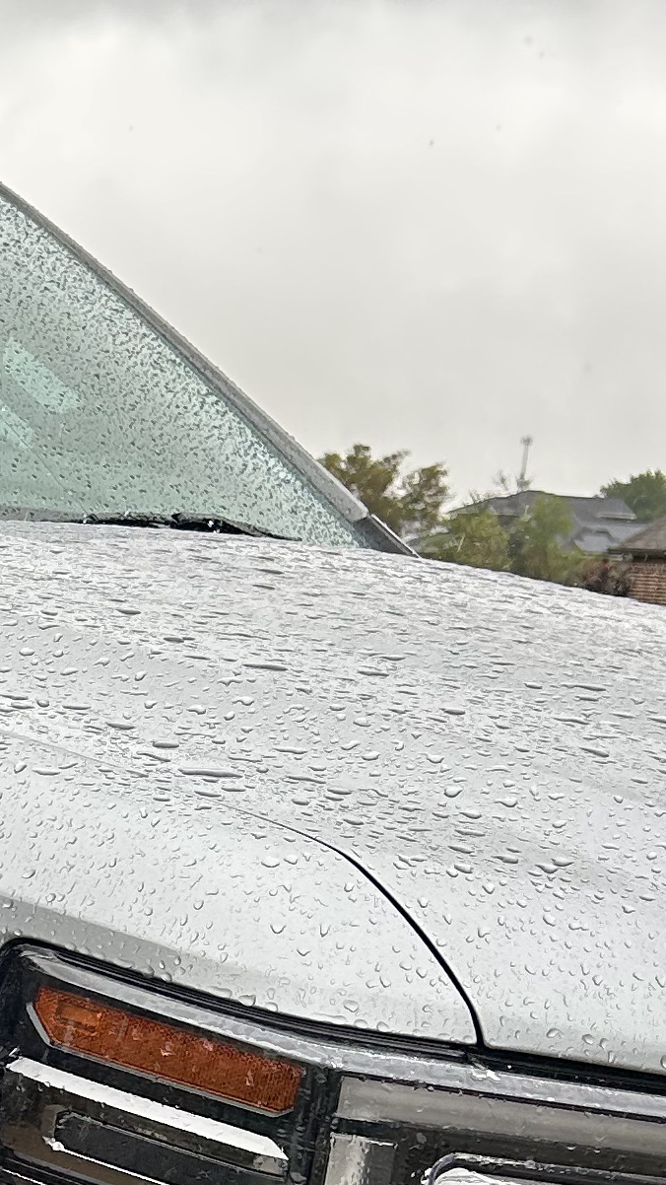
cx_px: -519
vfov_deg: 21.8
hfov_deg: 11.8
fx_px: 2983
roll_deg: -4.7
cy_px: 1110
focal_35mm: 95
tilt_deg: -8.7
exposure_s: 1/552
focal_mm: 5.7
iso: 50
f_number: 1.5
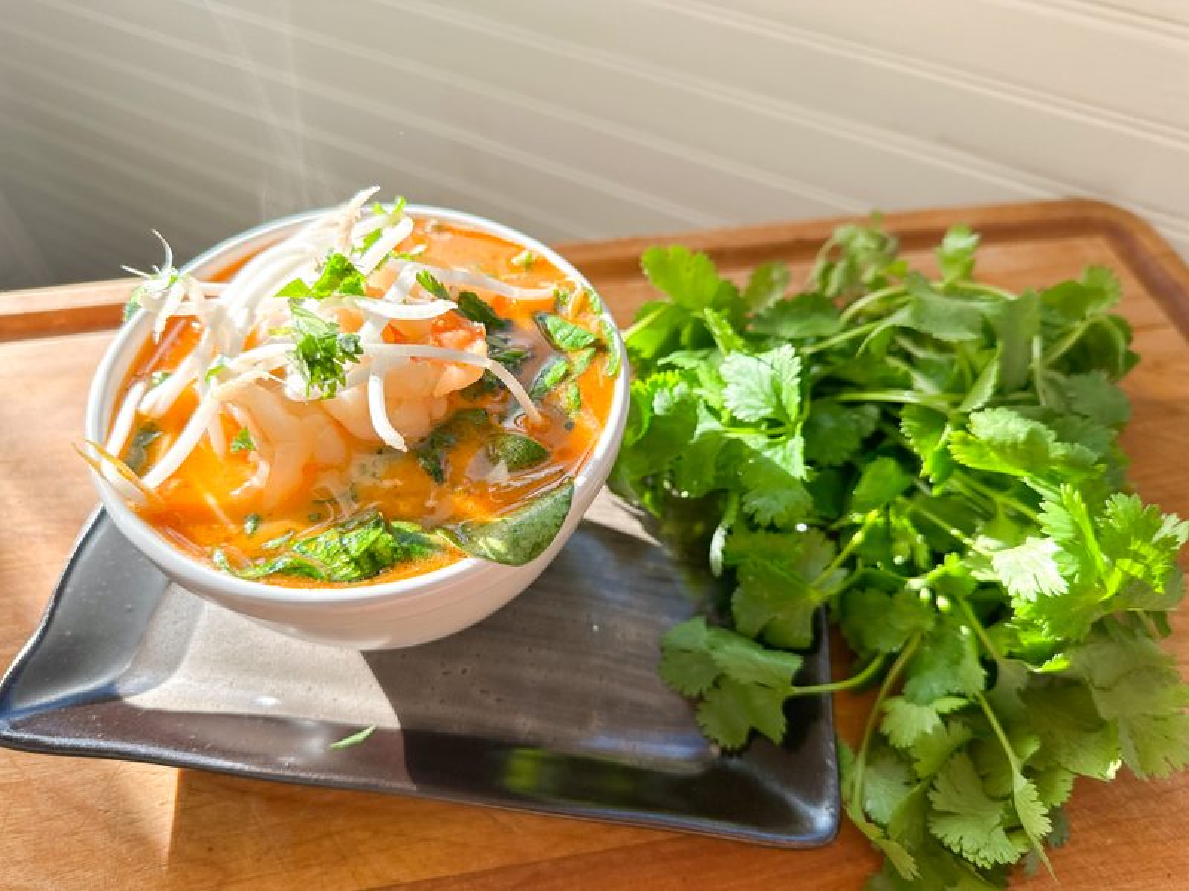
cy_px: 446
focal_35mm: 24
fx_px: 824
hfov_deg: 71.6
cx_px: 594
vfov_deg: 56.8
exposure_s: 1/950
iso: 80
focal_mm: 6.86
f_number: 1.8
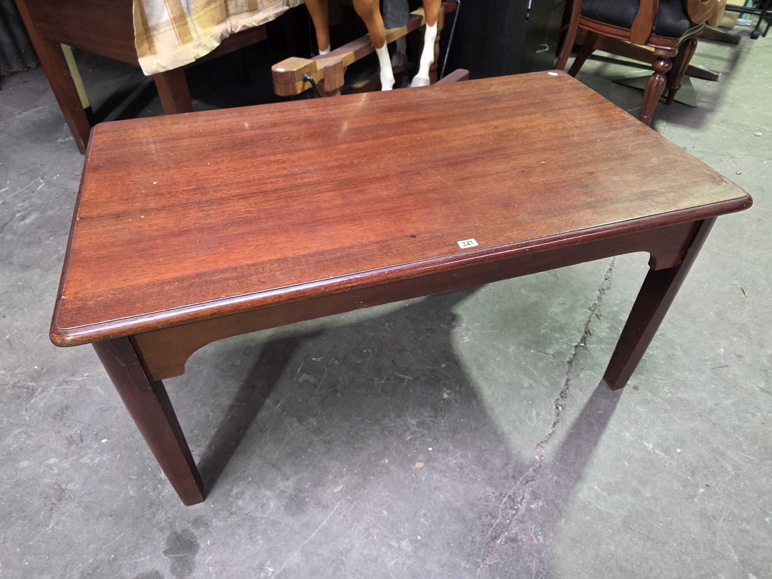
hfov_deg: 73.9
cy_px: 290
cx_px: 386
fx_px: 513
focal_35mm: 23
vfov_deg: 58.9
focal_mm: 6.3
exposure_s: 1/100
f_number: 1.7
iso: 250
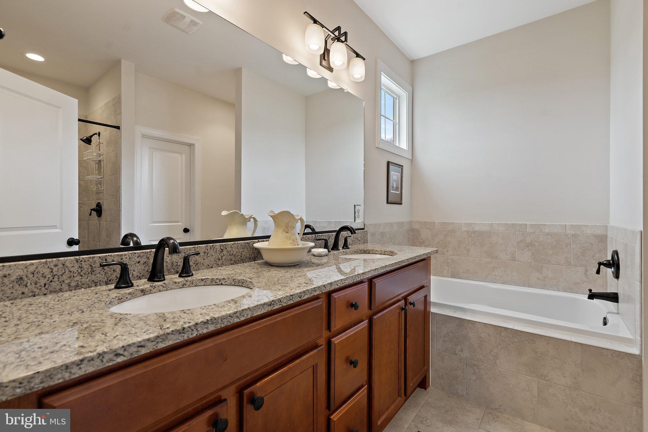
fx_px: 288
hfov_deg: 96.7
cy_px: 216
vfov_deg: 73.7
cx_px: 324
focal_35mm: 16
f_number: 8
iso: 400
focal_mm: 16
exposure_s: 1/2
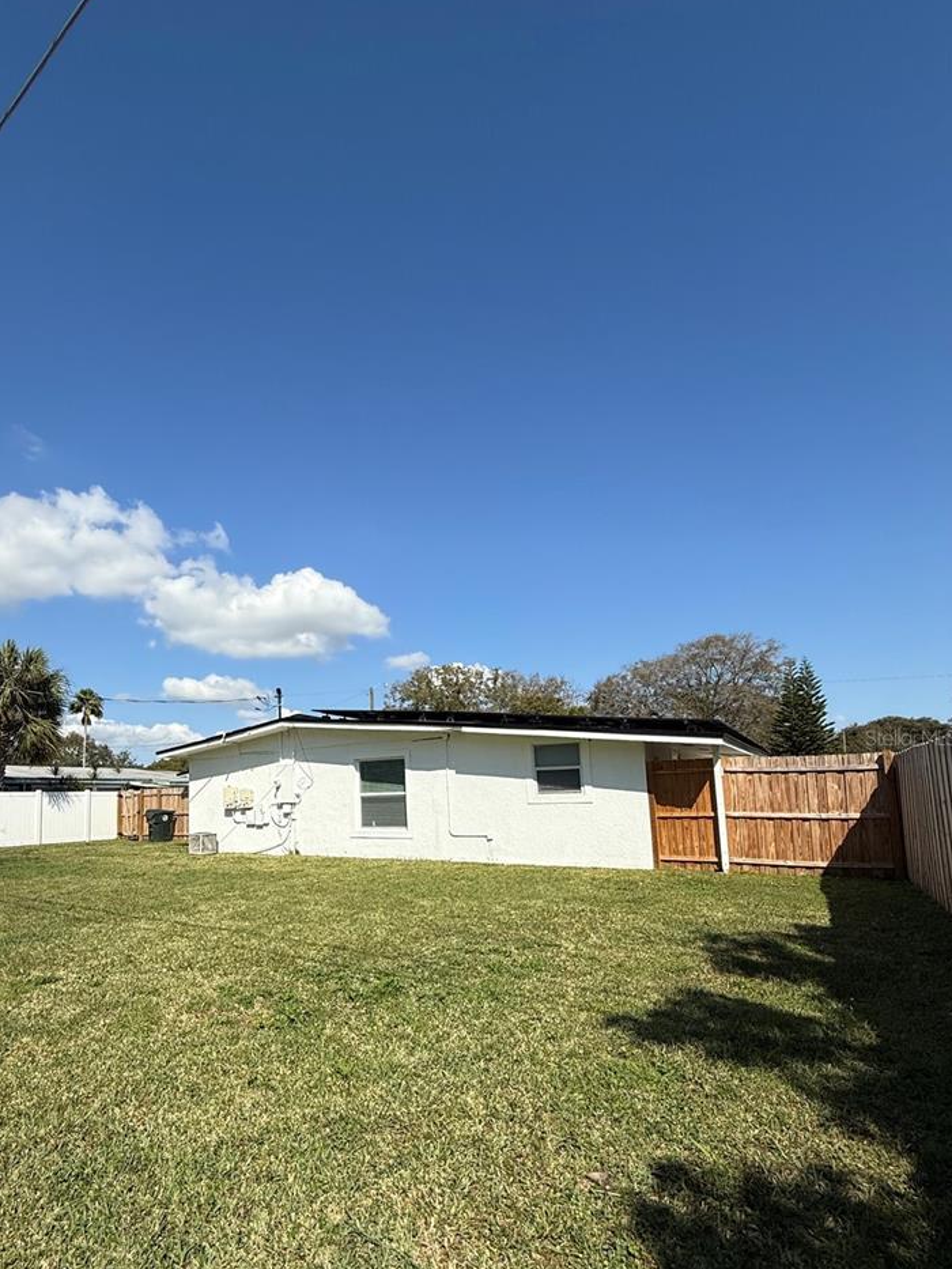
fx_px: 660
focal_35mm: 18
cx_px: 350
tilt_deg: +6.8
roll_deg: +1.5
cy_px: 737
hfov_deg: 70.3
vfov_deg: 87.0
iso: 50
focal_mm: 2.22
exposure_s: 1/3663
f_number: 2.2
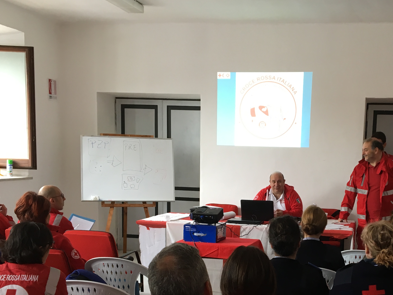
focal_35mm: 51
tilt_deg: -6.3
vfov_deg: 28.1
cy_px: 229
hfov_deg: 36.8
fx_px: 579
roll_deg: -0.8
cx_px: 286
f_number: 2.2
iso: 80
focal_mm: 4.15
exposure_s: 1/33
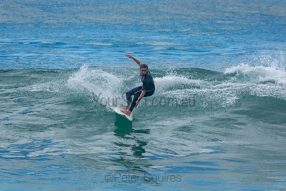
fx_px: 4768
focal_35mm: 600
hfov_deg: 3.4
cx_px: 143
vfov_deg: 2.3
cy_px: 96
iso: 250
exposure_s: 1/1250
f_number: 5.6
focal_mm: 400
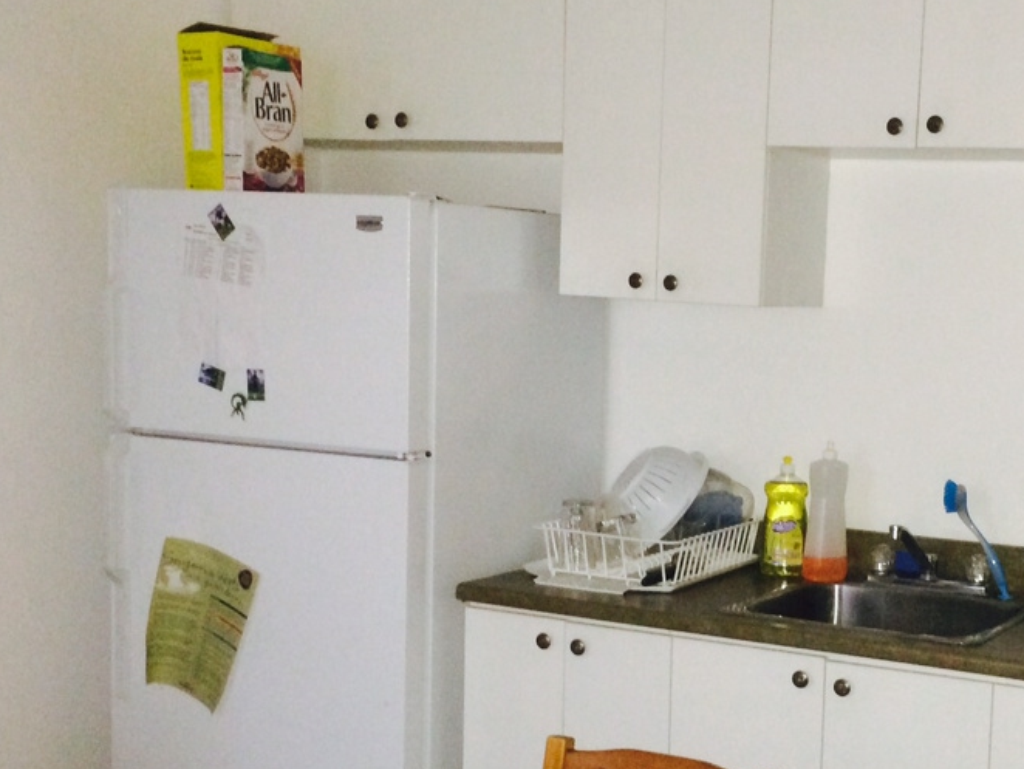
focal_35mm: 58
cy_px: 515
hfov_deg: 32.5
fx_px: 1716
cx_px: 787
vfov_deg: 25.1
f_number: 2.2
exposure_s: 1/16
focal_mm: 4.12
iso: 250
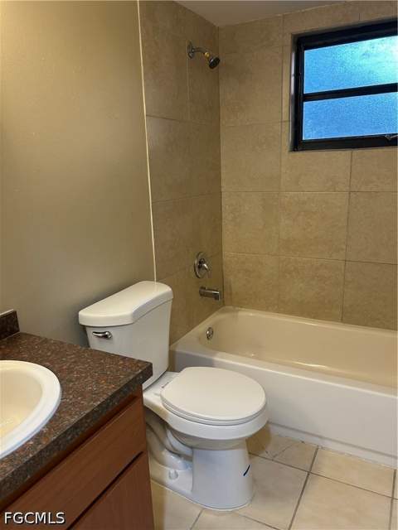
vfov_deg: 67.3
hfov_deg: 53.1
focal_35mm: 26
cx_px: 199
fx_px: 399
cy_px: 265
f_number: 1.5
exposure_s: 1/60
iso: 64
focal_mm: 5.7
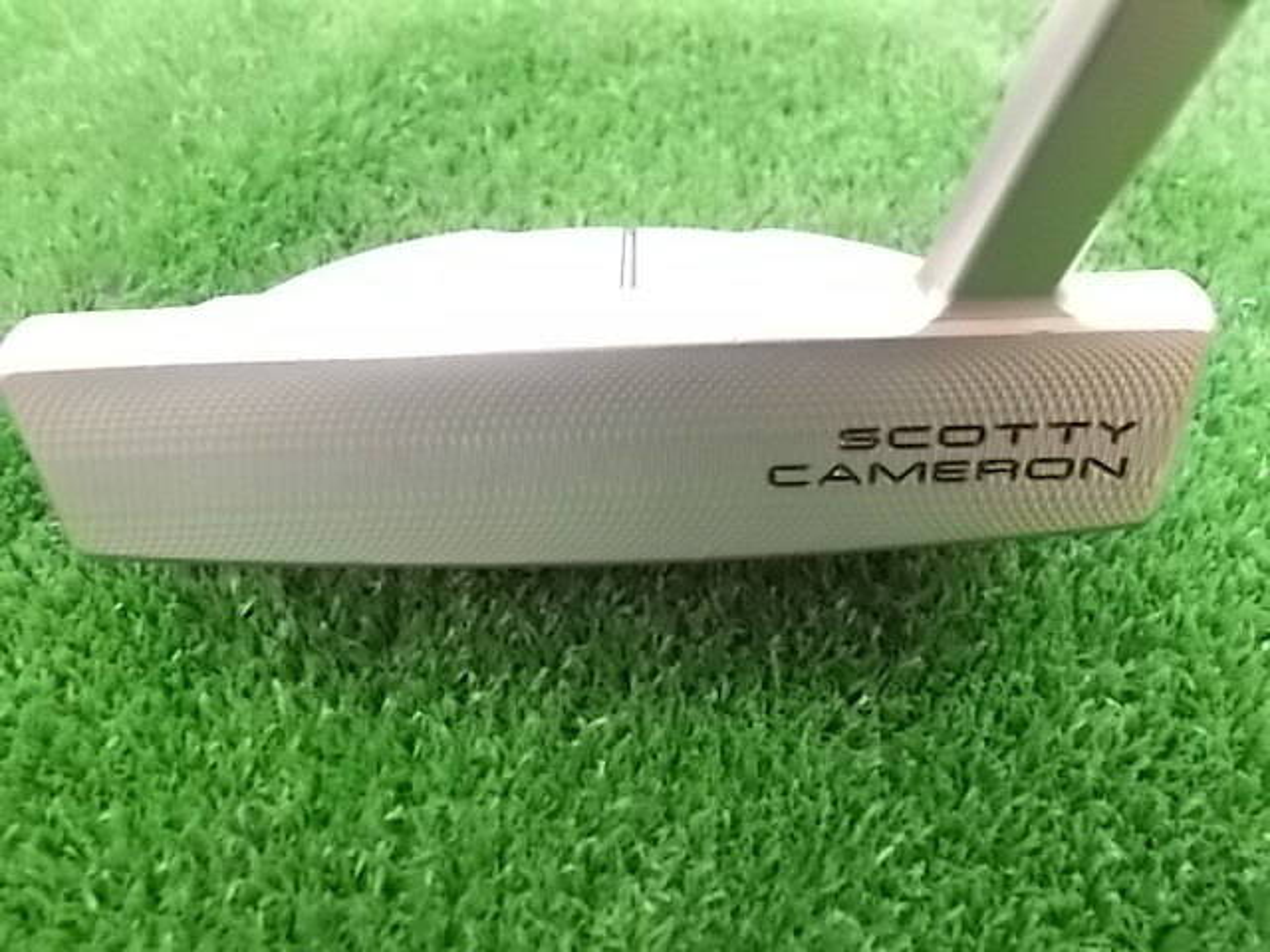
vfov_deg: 46.8
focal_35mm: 30
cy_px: 476
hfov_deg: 60.0
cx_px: 635
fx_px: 1101
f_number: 3.4
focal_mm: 5.3
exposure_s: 1/25
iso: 800
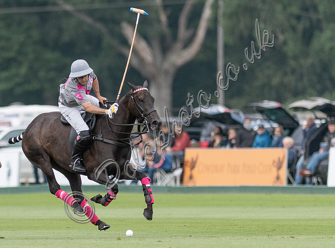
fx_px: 7809
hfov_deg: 2.5
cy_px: 185
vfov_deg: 1.8
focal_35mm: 811
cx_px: 56
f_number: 2.8
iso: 640
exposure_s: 1/8000
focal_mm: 300
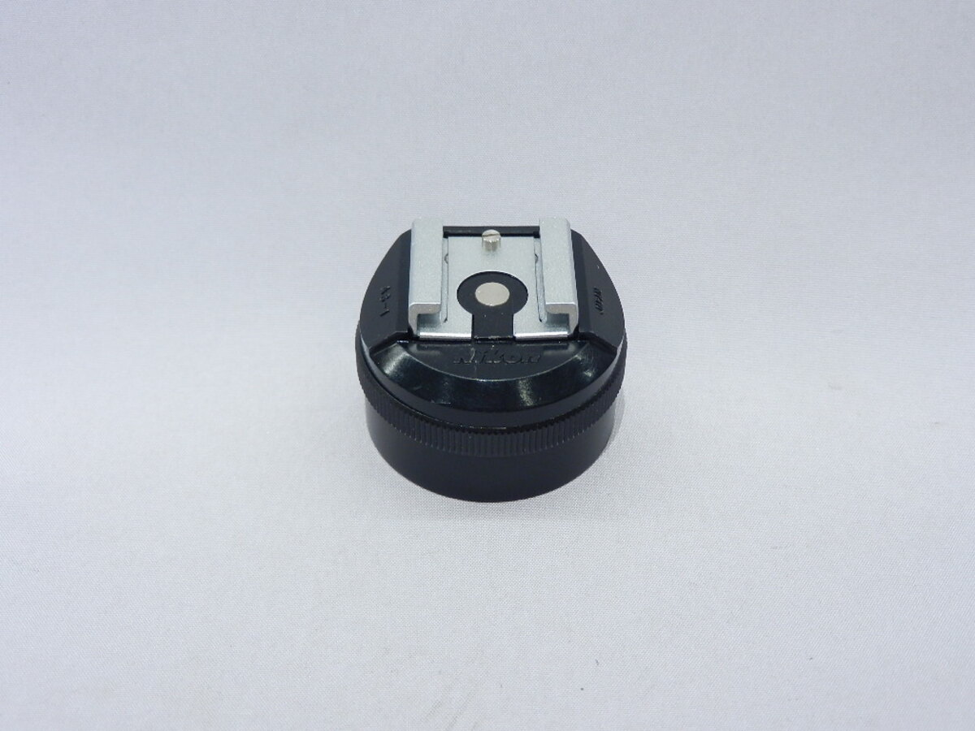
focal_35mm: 45
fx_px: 1267
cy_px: 366
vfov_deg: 32.2
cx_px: 488
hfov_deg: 42.1
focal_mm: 8.2
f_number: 4.2
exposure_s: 1/60
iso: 160
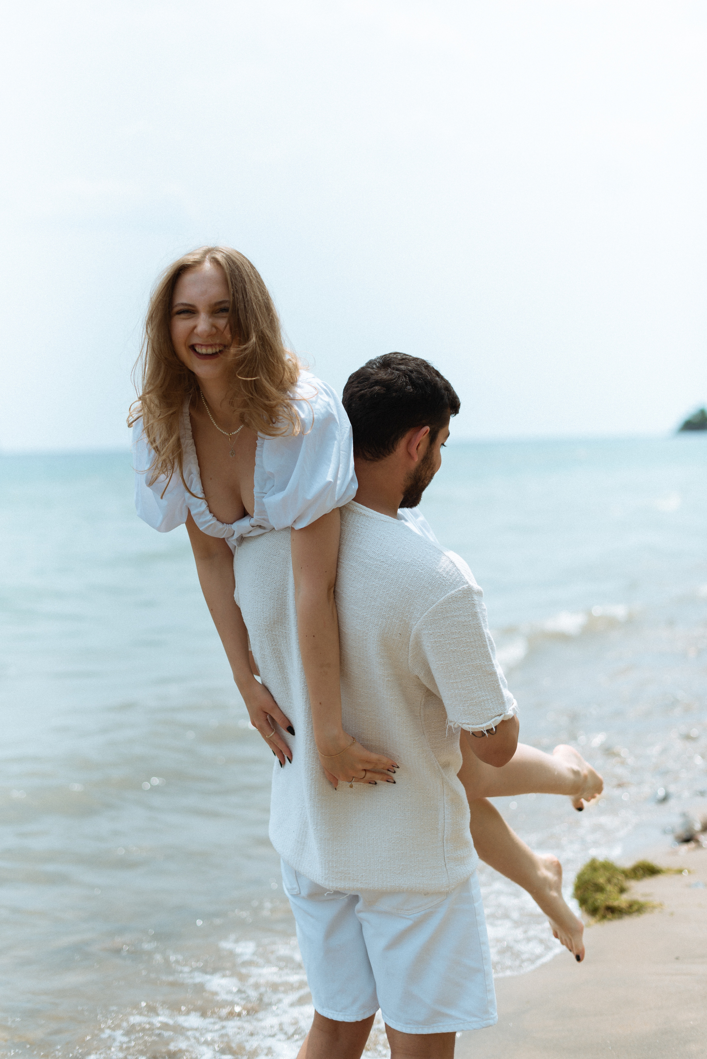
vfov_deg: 39.6
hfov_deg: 27.0
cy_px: 530
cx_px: 354
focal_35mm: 50
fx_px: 1471
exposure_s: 1/4000
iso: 100
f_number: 2.2
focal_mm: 50
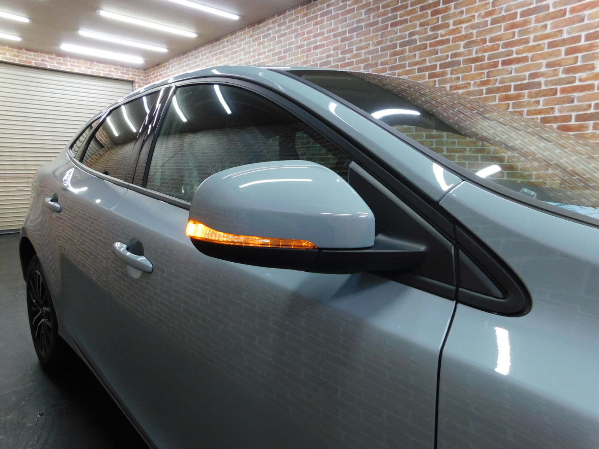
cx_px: 300
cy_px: 224
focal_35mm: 23
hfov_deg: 73.9
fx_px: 398
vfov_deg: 58.9
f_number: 3
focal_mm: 4
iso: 180
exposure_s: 1/30
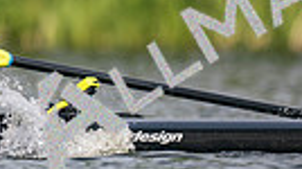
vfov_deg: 0.4
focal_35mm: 2727
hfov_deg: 0.8
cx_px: -156
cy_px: -35
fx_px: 21811
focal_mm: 600
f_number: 4
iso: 360
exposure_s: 1/2500
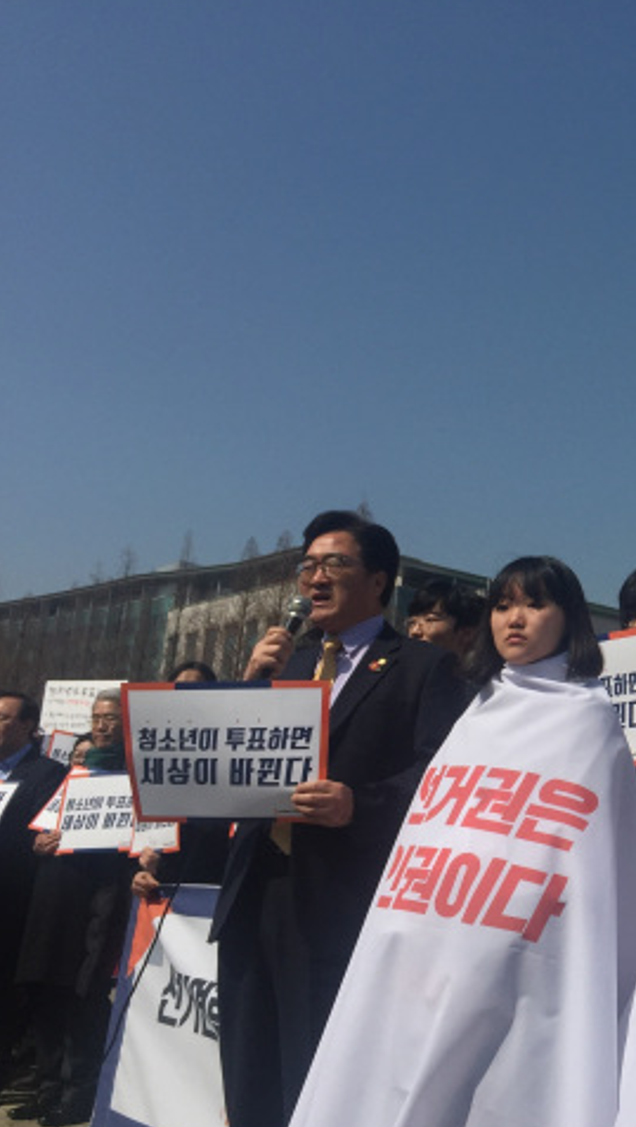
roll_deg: -2.2
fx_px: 1287
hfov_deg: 25.0
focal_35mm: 43
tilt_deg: +14.0
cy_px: 564
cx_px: 766
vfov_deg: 47.3
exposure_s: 1/5650
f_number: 2.2
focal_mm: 4.15
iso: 32
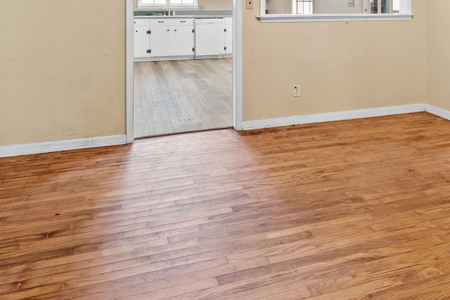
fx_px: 363
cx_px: 248
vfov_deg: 39.6
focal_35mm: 29
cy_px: 0
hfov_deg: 63.5
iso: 500
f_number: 7.1
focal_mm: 14
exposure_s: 1/2.5
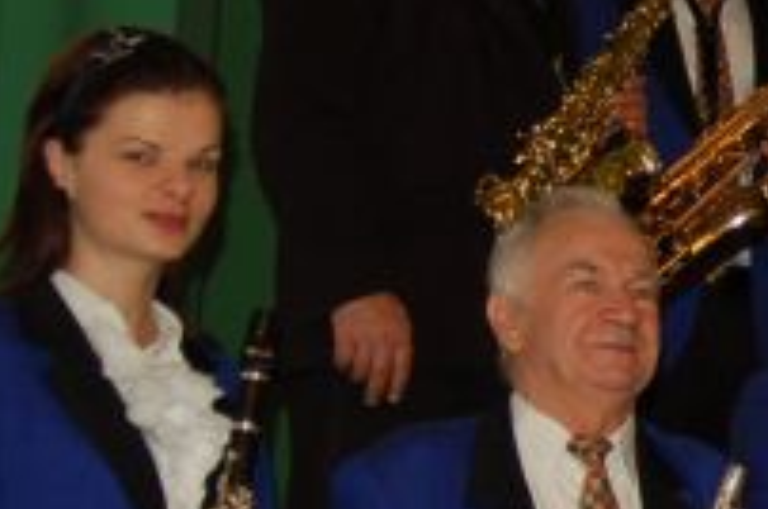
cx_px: 1449
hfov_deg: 11.4
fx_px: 3536
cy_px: 391
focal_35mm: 166
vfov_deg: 8.2
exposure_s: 1/60
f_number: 3.3
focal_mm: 28
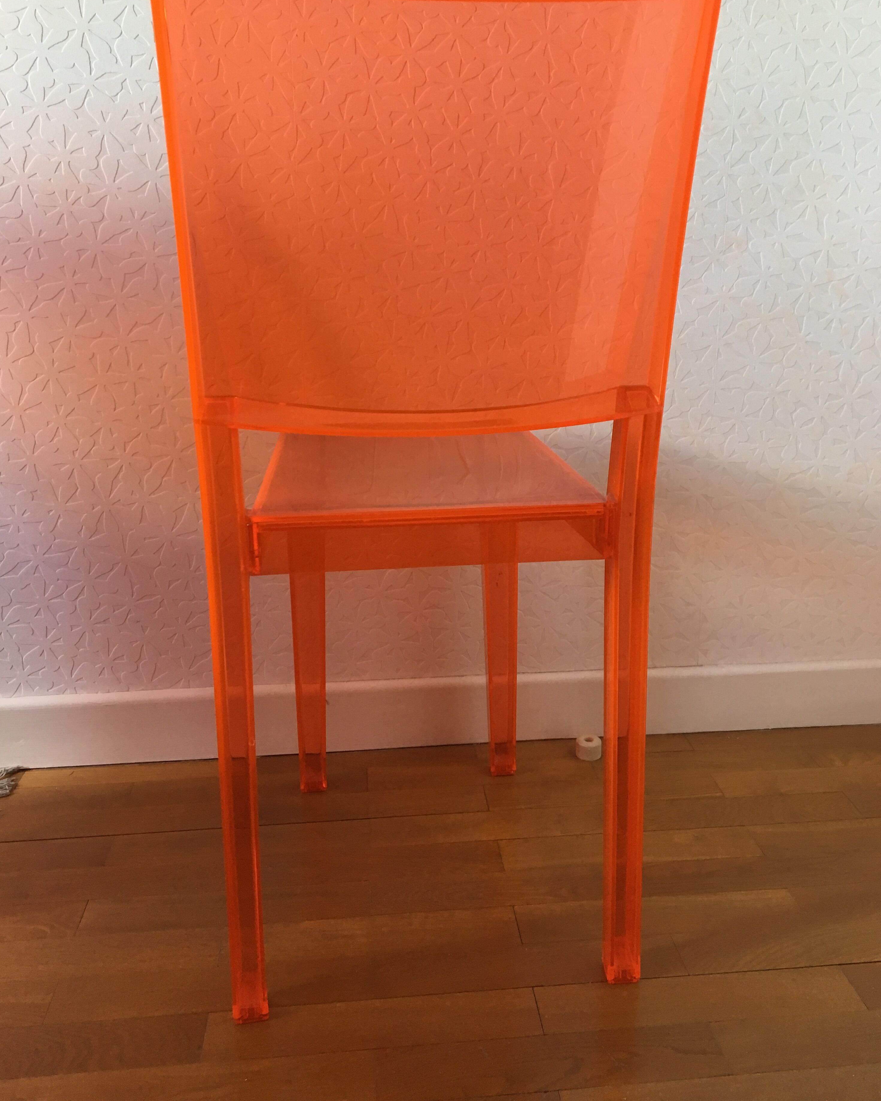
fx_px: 1011
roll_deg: +0.3
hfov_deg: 47.1
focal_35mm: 31
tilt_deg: -11.8
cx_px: 448
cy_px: 498
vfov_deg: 57.1
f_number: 2.2
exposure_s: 1/33
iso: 100
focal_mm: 4.15
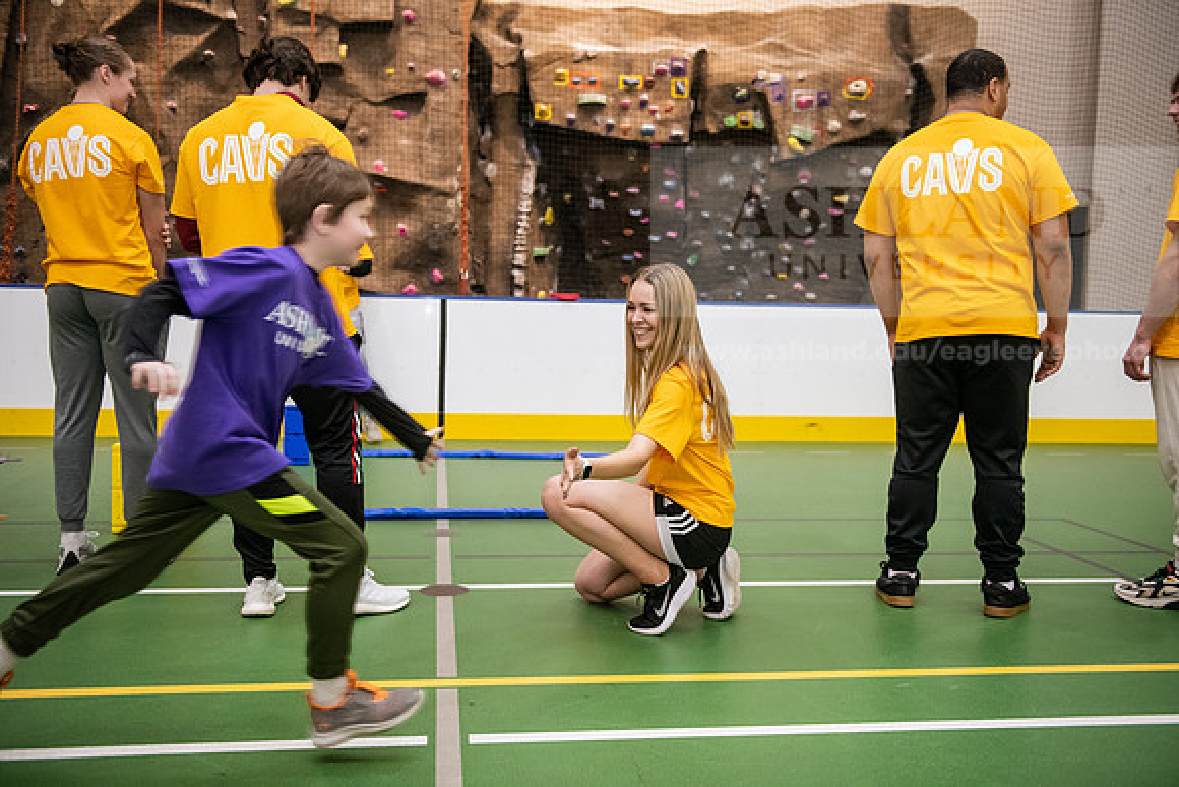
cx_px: 590
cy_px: 394
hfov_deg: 55.8
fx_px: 1114
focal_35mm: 34
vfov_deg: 38.9
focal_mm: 34
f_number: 3.2
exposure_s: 1/200
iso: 3200
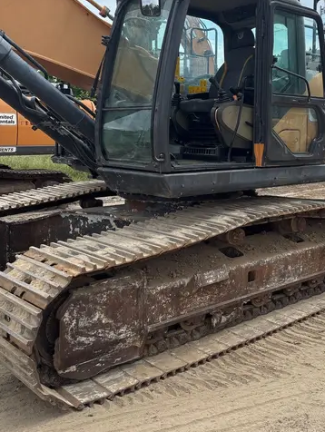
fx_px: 500
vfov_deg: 45.9
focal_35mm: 40
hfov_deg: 35.4
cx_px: 231
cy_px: 136
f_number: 1.6
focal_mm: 5.96
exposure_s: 1/3534
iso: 50
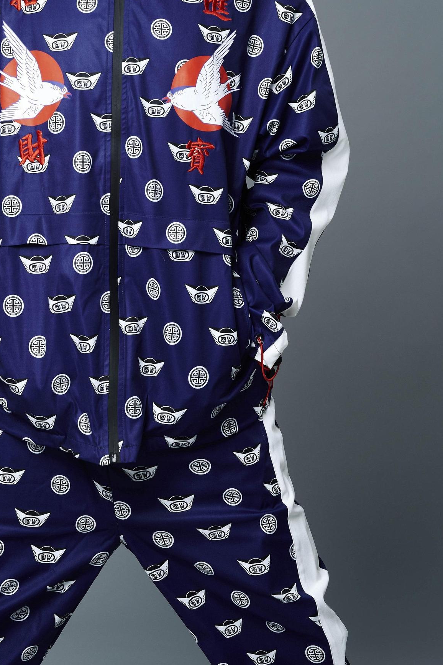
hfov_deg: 9.3
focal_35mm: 147
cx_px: 116
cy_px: 180
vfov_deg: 13.9
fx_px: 2714
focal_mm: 85
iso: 100
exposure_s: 1/160
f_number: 8
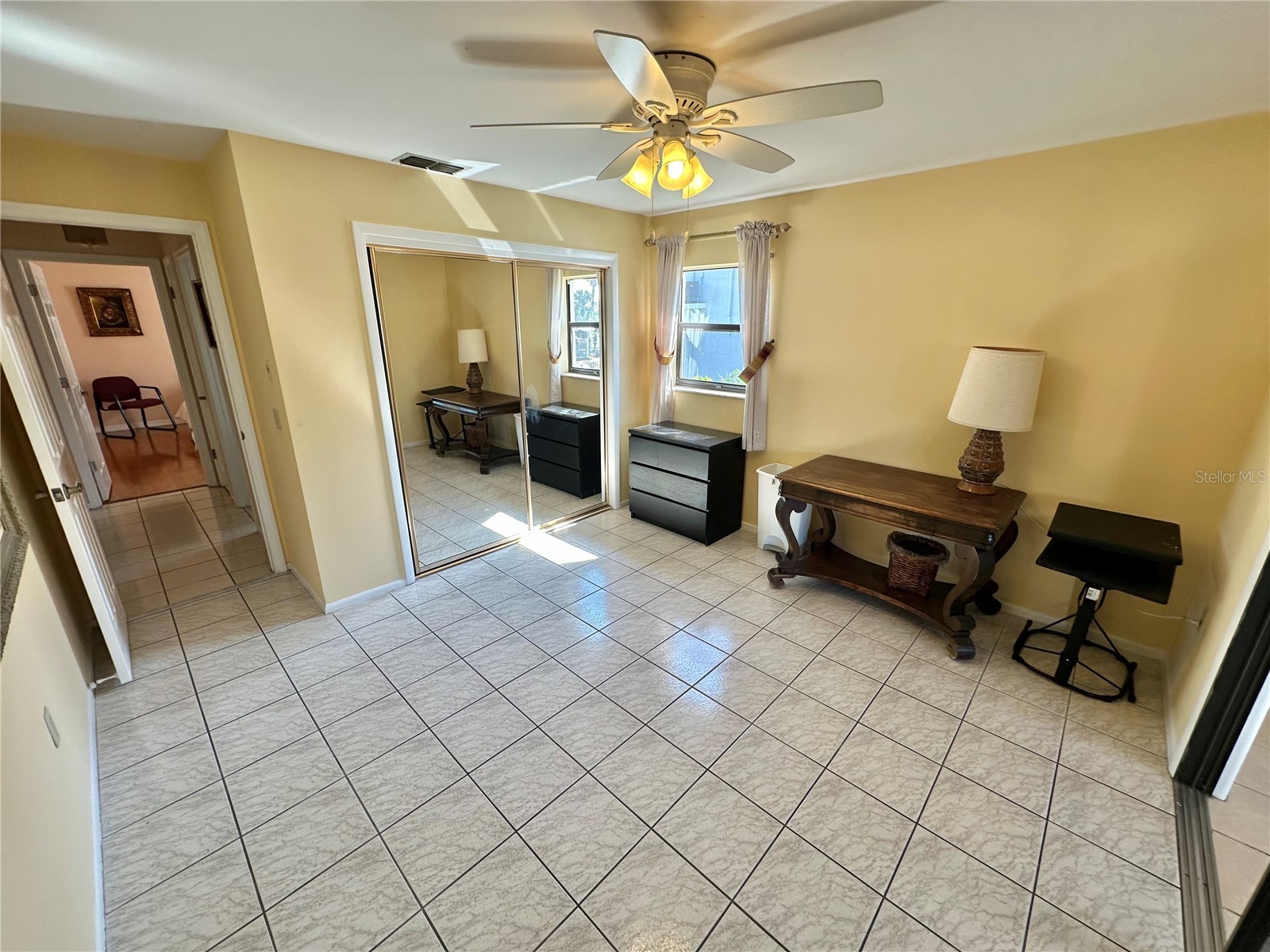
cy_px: 476
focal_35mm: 14
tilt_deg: -17.6
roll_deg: +0.3
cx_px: 635
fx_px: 514
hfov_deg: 102.1
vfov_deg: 85.7
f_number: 2.2
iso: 64
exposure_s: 1/120
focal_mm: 2.22
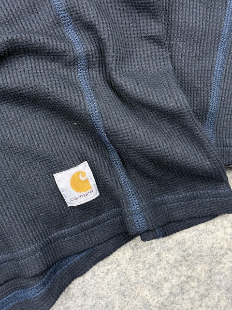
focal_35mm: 48
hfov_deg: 30.3
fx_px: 429
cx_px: 116
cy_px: 155
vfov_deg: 39.7
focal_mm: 6.76
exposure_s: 1/100
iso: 200
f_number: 1.78
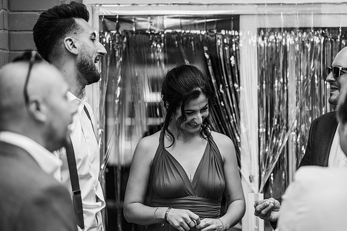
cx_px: 174
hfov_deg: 23.9
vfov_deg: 16.1
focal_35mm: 85
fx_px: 819
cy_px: 116
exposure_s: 1/1000
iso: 100
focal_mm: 85
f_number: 2
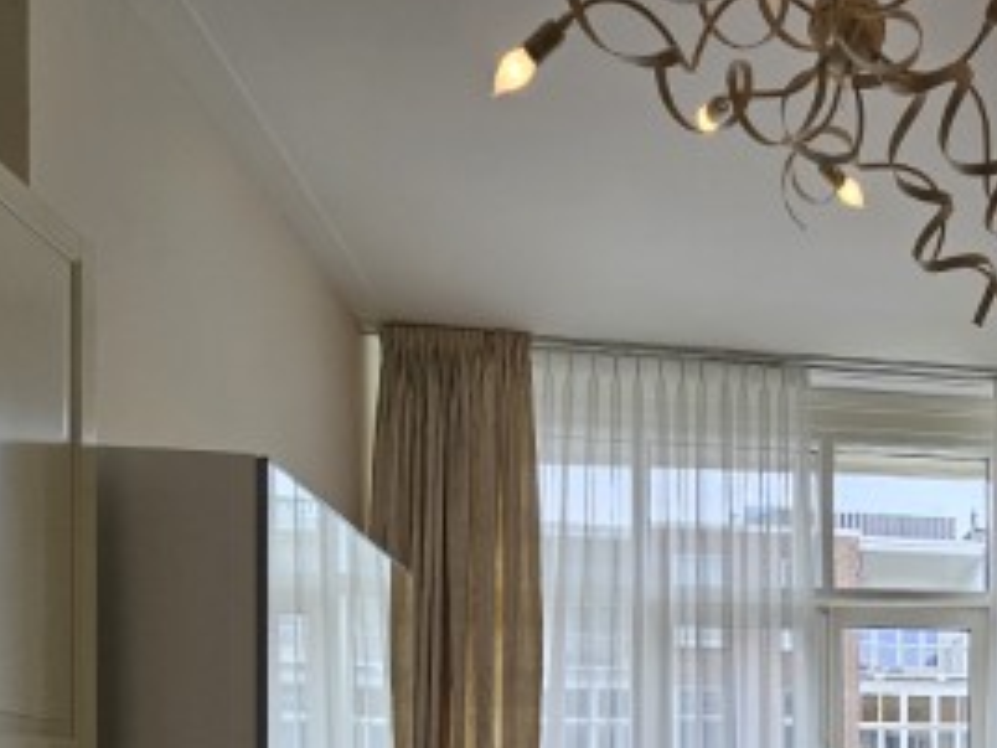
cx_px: 882
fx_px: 893
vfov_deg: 38.1
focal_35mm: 31
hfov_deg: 52.0
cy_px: 815
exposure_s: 1/131
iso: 50
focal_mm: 2.2
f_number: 2.2
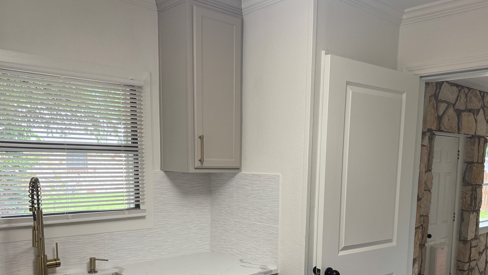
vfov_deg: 33.7
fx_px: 440
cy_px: 218
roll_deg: -1.8
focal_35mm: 34
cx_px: 264
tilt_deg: -8.4
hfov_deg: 58.0
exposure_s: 1/120
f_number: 1.78
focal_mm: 6.76
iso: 200
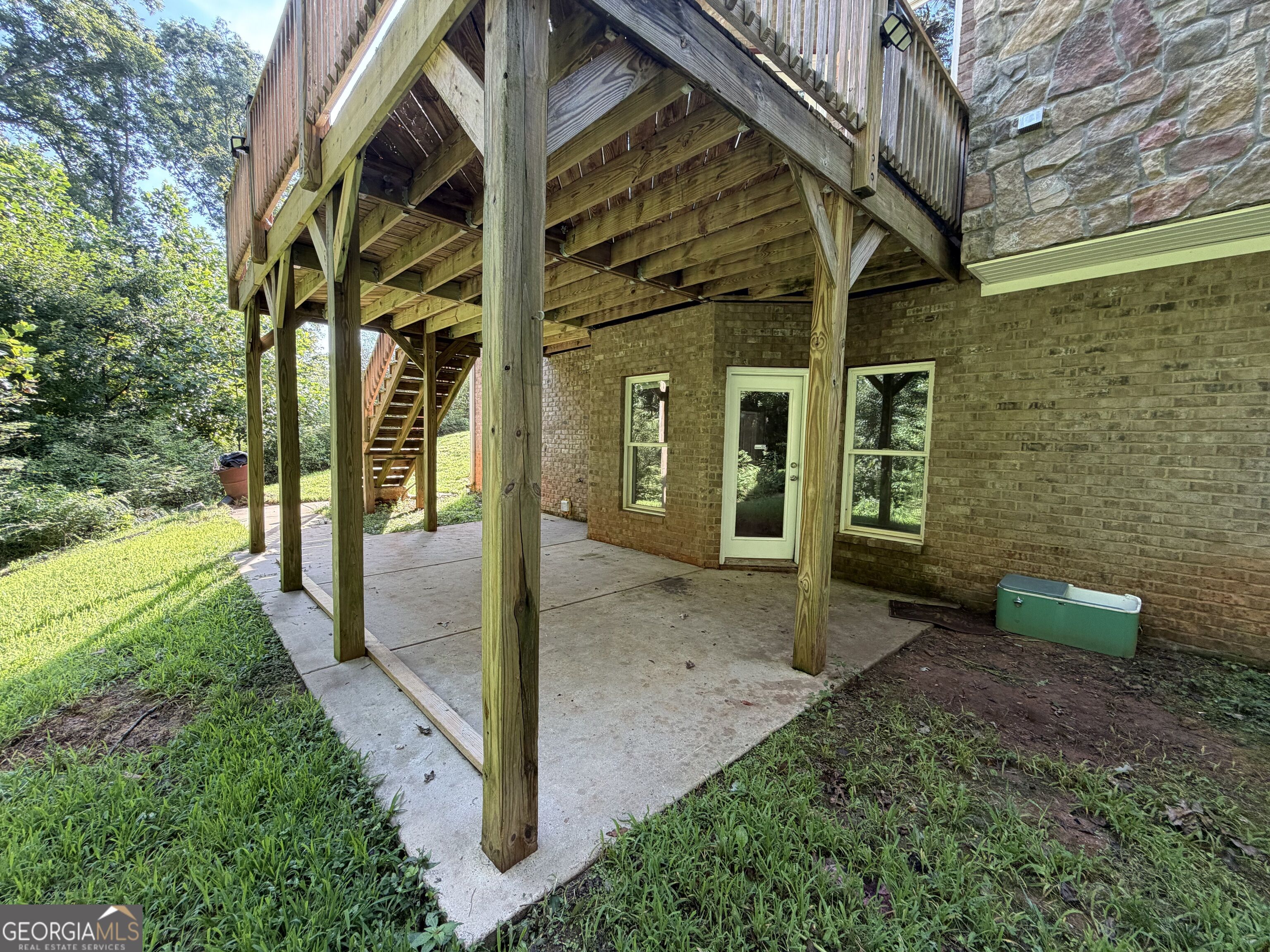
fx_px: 514
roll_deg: -1.5
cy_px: 476
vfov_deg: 85.7
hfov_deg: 102.1
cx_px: 635
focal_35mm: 14
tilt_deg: -4.1
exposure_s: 1/121
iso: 100
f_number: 2.2
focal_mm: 2.22
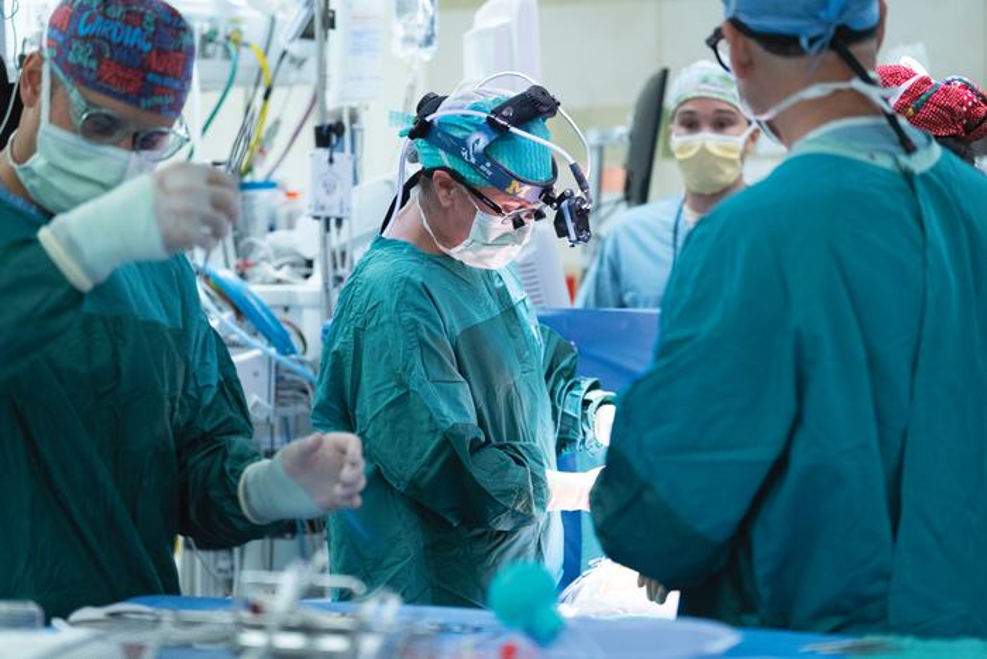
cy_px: 330
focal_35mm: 79
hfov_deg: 25.7
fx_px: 2166
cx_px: 494
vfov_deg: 17.3
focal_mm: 79
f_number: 2.8
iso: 2000
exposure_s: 1/500
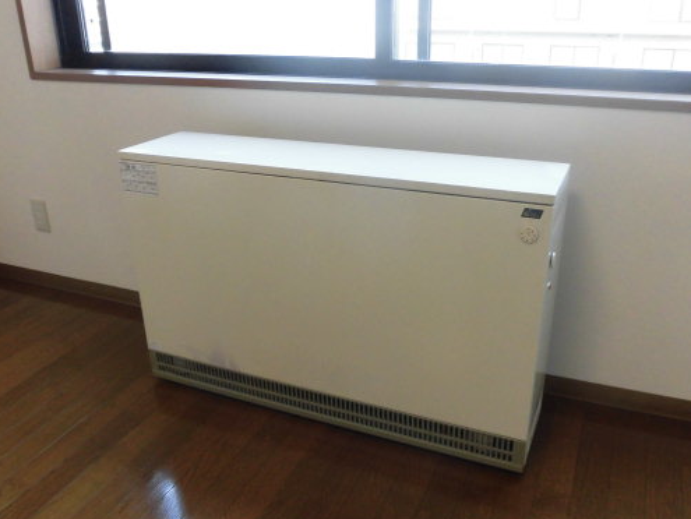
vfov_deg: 45.5
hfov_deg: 58.3
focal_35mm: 31
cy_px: 268
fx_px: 619
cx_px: 353
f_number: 3.1
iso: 200
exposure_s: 1/60
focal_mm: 4.3
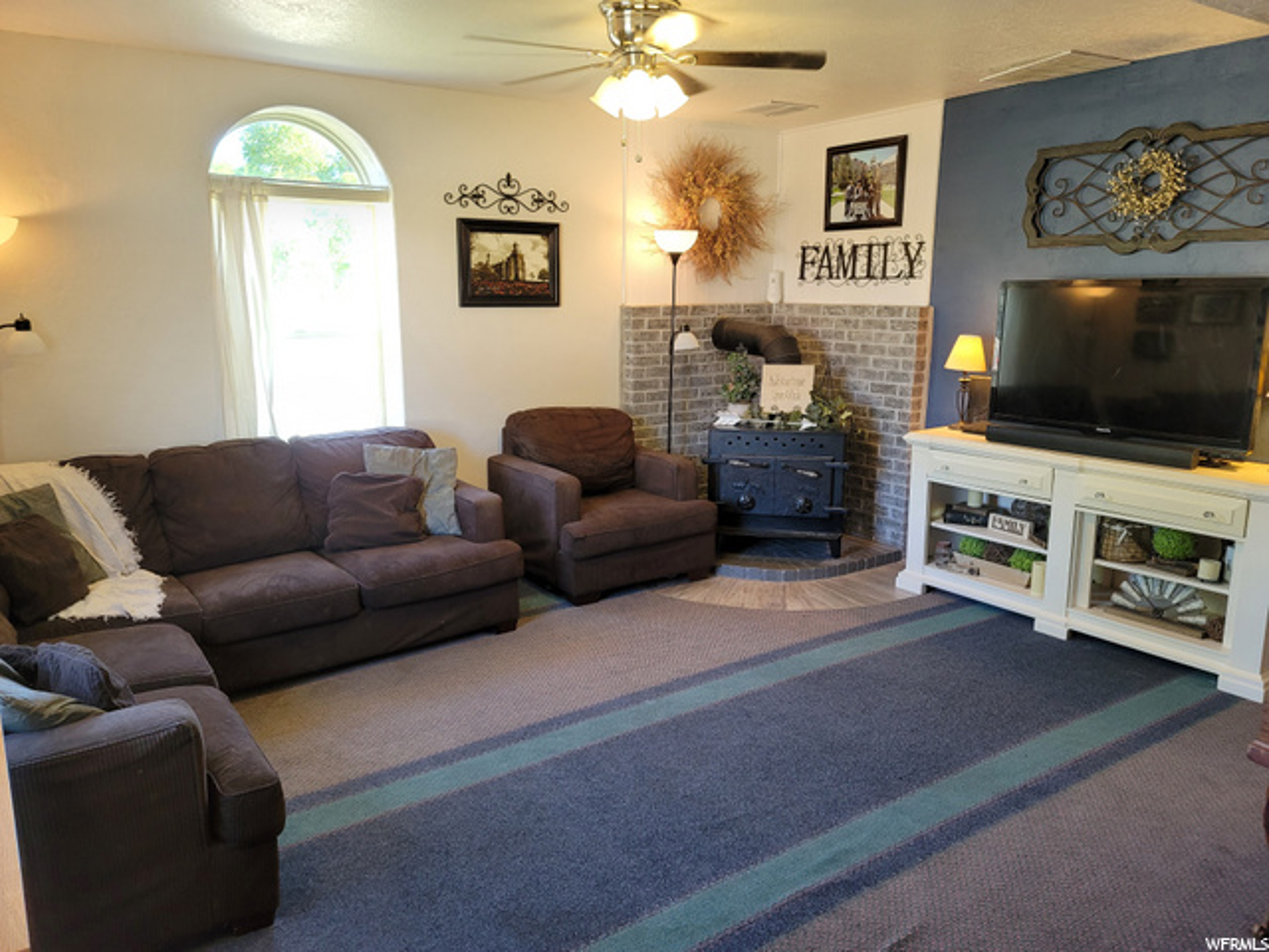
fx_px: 916
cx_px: 634
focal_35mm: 25
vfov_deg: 54.9
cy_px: 476
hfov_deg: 69.4
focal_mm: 7
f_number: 1.8
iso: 320
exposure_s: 1/119
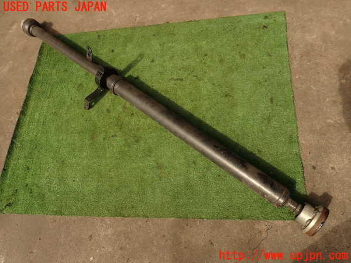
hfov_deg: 69.4
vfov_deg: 54.9
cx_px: 176
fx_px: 253
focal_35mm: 25
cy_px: 132
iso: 100
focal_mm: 4.5
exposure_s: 1/125
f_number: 8
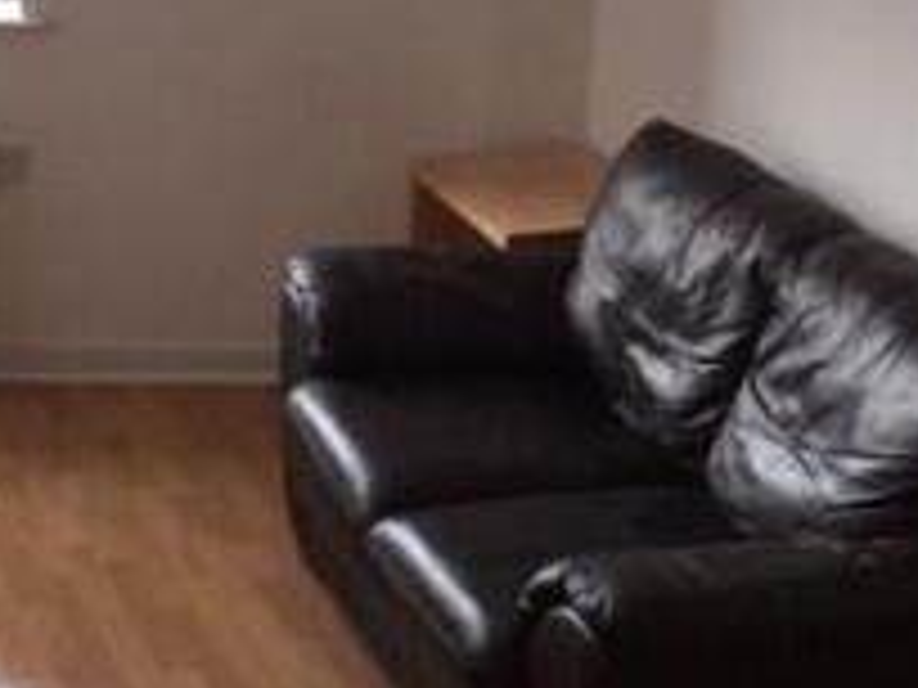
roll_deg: -0.9
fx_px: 2201
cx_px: 277
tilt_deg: -23.6
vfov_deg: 17.8
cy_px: 384
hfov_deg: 23.4
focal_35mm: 83
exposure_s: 1/33
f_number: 2.2
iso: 32
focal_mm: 4.15
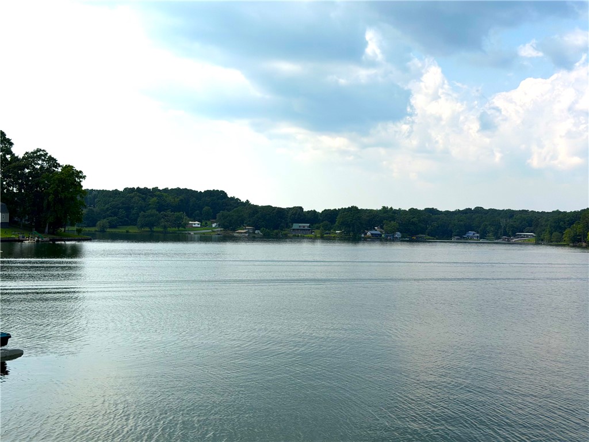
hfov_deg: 39.7
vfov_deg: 30.3
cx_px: 294
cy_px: 221
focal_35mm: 48
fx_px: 817
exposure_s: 1/6536
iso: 64
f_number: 1.78
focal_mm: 6.76
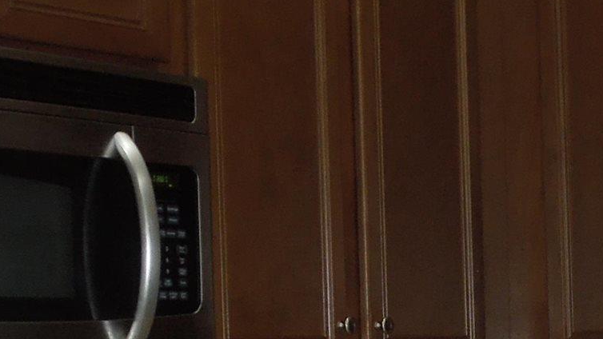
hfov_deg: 18.9
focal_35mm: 111
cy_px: 467
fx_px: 1775
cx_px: 573
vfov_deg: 10.6
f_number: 3.3
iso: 200
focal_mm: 4.5
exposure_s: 1/30
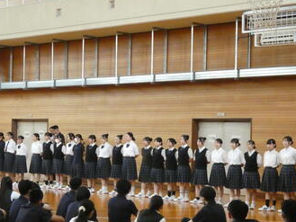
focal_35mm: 85
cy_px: 131
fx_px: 727
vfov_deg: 17.4
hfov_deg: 23.0
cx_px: 139
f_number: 5.2
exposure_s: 1/200
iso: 3200
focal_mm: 12.5
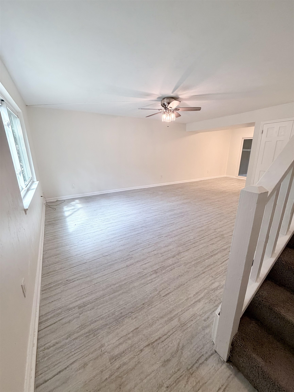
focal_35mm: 14
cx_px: 147
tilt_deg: -15.4
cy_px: 196
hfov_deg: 85.7
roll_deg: -0.1
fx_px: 159
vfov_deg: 102.1
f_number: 2.2
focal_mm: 2.22
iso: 320
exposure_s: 1/120
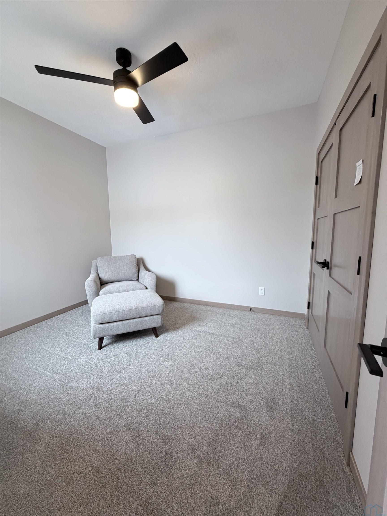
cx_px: 194
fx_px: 209
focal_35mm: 14
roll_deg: -0.3
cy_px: 258
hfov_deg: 85.7
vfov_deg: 102.1
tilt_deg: -6.5
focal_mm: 2.22
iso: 320
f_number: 2.2
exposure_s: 1/120
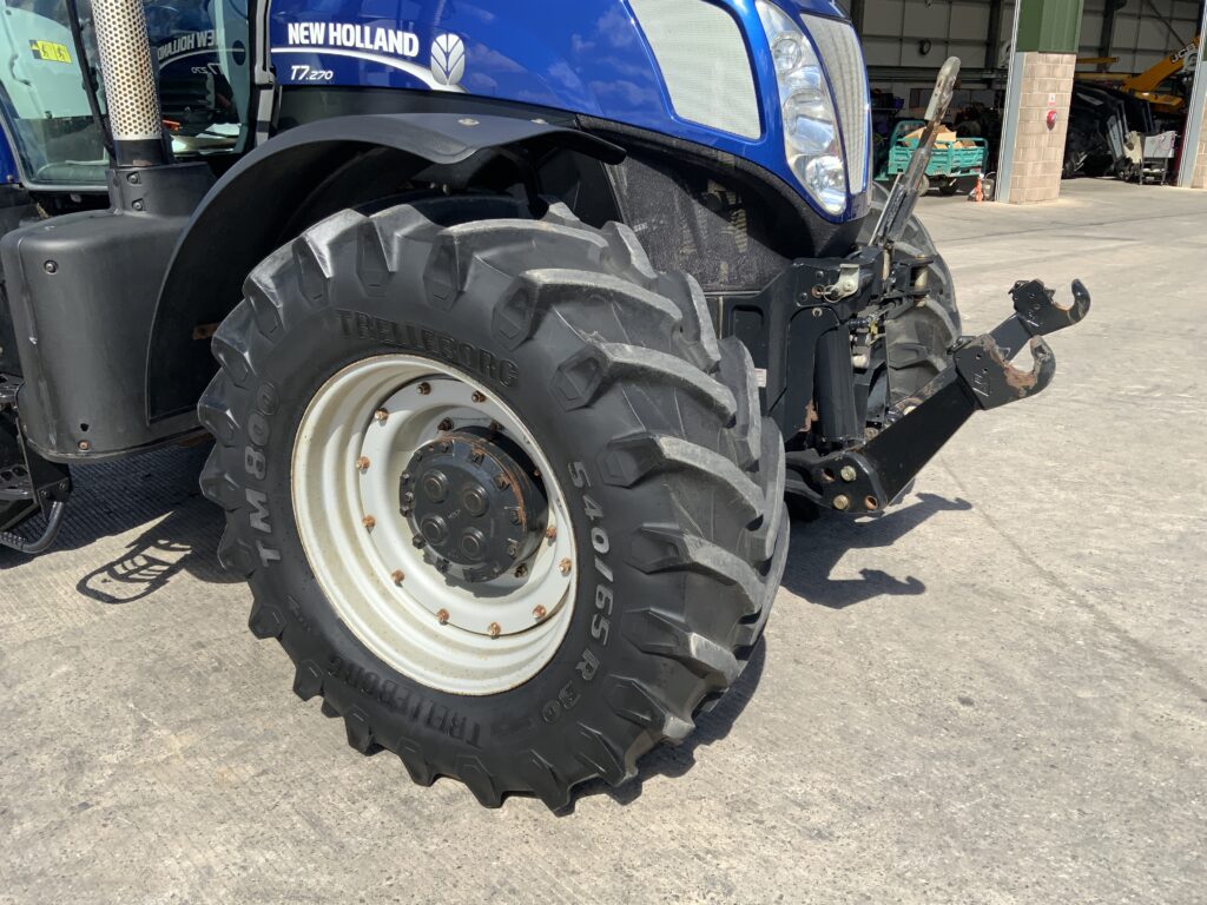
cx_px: 604
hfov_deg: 61.7
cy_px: 452
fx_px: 1011
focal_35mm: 29
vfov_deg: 48.2
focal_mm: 3
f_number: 1.8
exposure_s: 1/1311
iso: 16
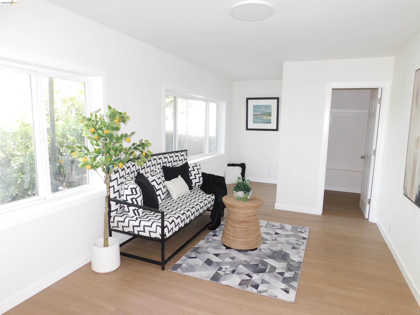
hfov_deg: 73.9
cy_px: 158
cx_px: 210
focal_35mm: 23
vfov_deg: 58.9
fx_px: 279
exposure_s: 1/30
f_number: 3
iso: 200
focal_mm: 4
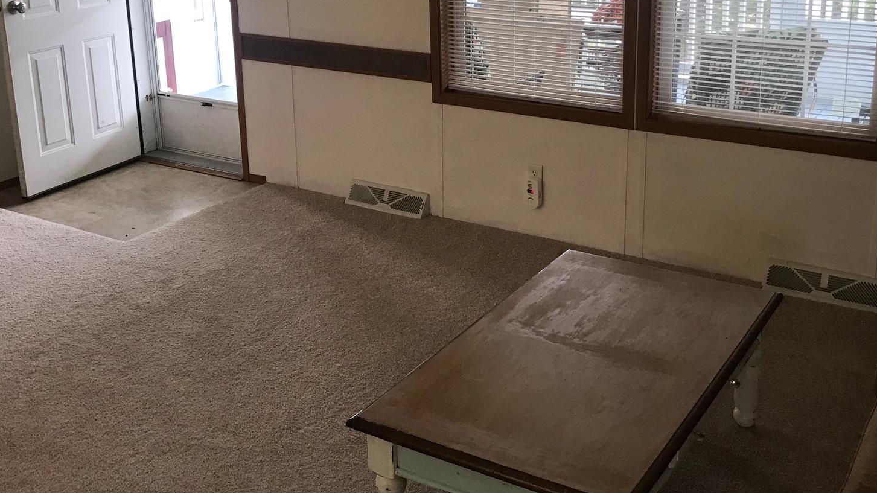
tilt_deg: -14.5
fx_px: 1000
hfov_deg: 47.4
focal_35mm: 43
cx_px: 450
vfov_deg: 27.4
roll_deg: +1.3
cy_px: 128
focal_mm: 3.99
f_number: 1.8
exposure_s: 1/24
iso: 32
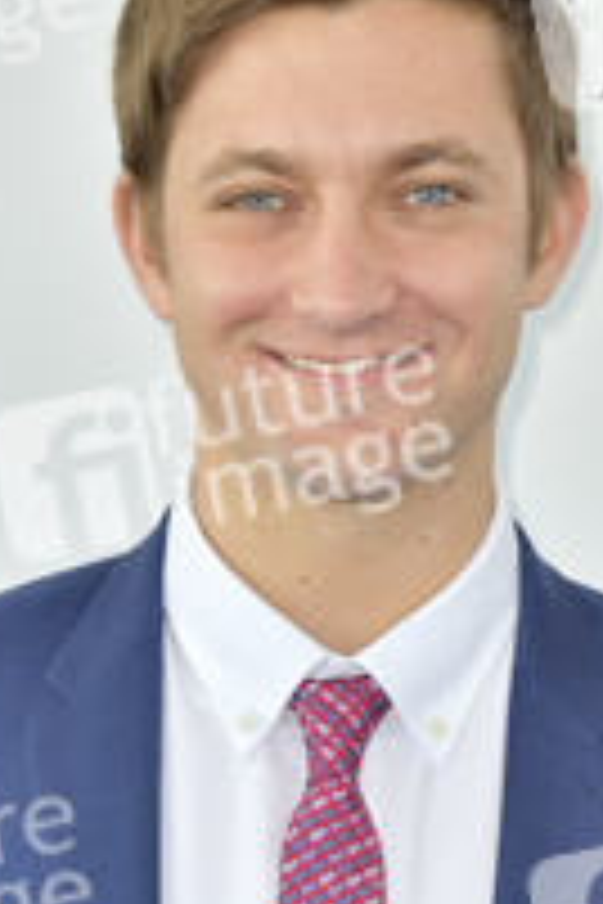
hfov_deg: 4.1
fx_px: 8517
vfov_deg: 6.1
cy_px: 679
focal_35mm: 339
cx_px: 353
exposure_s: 1/320
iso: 500
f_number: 6.3
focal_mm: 170
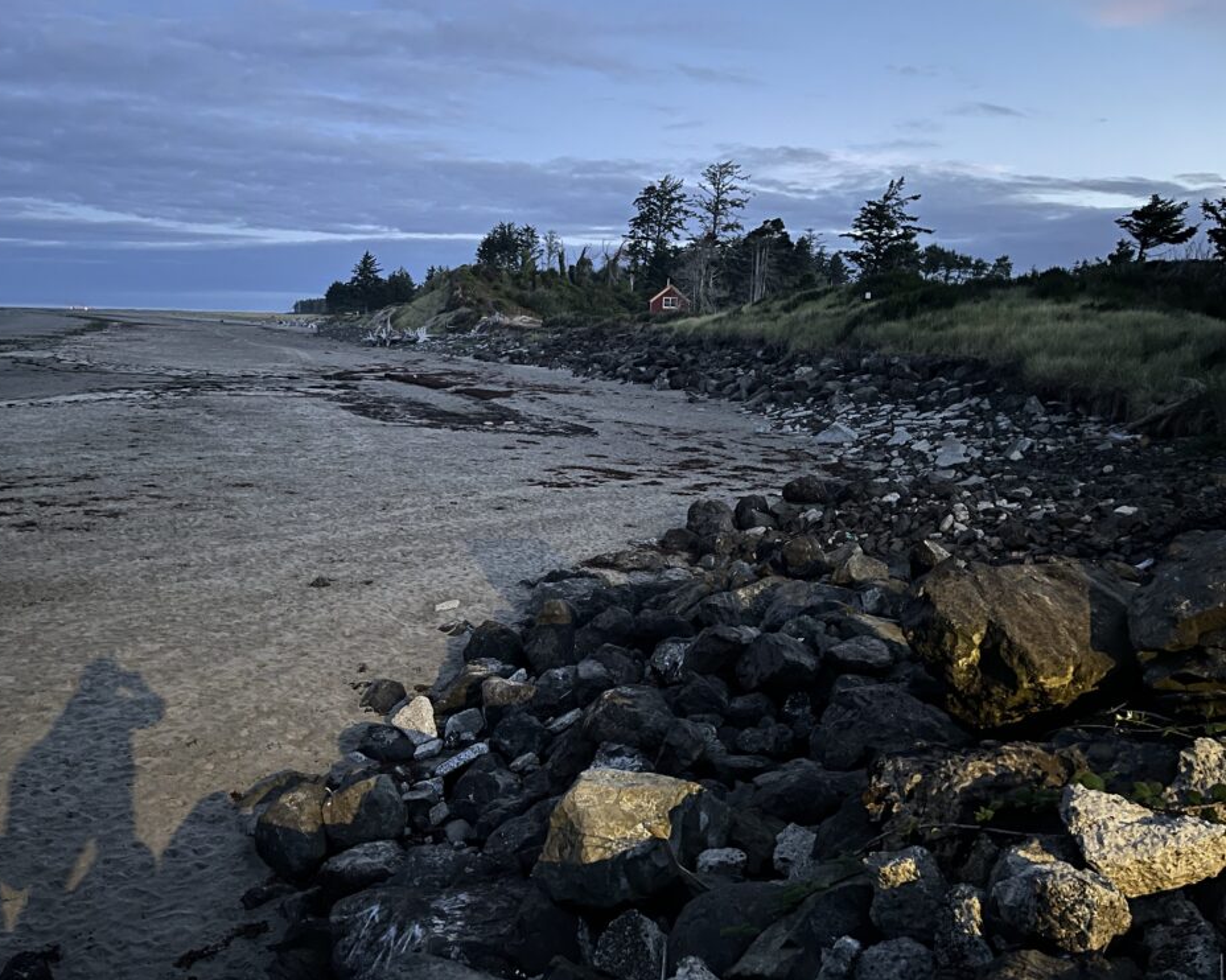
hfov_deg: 62.1
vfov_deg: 51.5
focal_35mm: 28
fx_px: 1016
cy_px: 475
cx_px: 551
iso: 400
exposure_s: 1/5
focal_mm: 5.1
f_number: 1.6
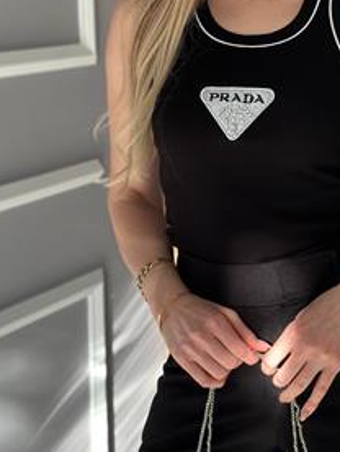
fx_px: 1178
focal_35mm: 90
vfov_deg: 21.6
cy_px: 139
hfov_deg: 16.3
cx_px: 276
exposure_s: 1/172
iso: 125
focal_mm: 6.86
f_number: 1.78
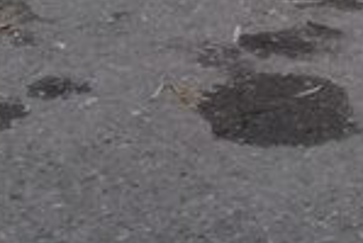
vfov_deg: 10.9
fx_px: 1081
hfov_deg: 19.0
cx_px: 241
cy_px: -335
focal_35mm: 107
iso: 200
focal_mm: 3.3
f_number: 2.2
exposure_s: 1/15
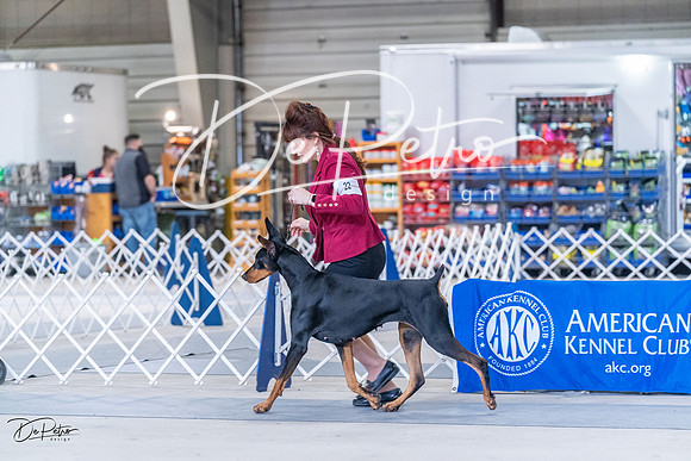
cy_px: 230
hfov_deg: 14.0
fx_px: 2822
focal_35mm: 147
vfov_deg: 9.3
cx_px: 346
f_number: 4
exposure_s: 1/400
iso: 6400
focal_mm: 147
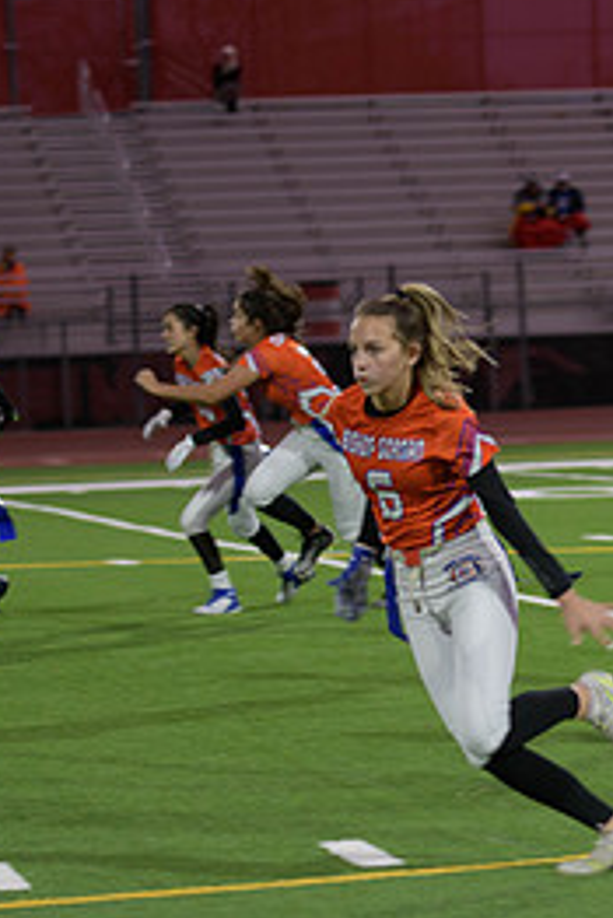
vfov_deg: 9.8
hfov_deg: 6.5
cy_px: 566
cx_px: 711
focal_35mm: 210
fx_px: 5356
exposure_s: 1/200
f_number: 2.8
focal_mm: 95
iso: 500
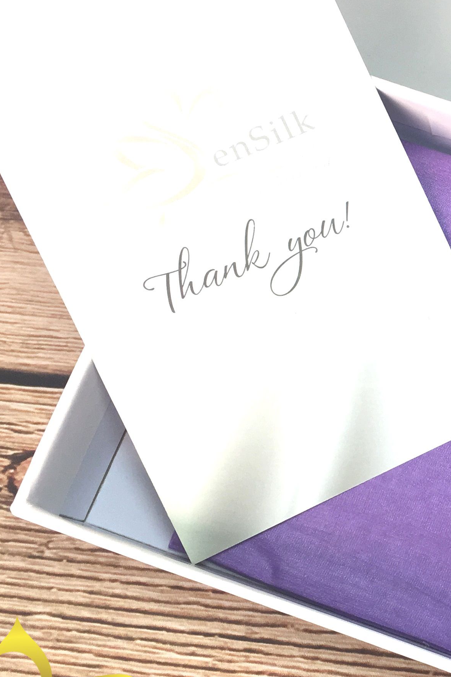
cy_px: 332
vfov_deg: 29.2
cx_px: 613
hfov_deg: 18.2
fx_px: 1296
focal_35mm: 69
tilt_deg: -61.4
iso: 32
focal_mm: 4.15
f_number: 2.2
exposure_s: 1/100
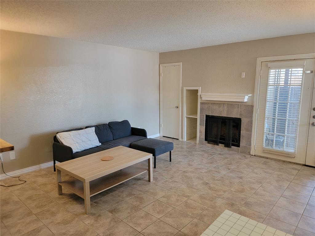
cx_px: 158
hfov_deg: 71.6
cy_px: 118
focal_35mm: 24
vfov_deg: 56.8
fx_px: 218
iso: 200
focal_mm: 6.7
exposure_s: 1/40
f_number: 1.8
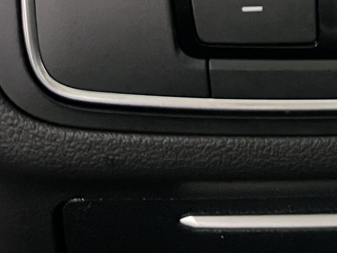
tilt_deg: -46.5
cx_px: 396
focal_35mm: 99
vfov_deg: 13.8
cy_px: -153
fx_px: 964
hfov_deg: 18.8
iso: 800
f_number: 1.6
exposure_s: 1/29
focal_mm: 5.1
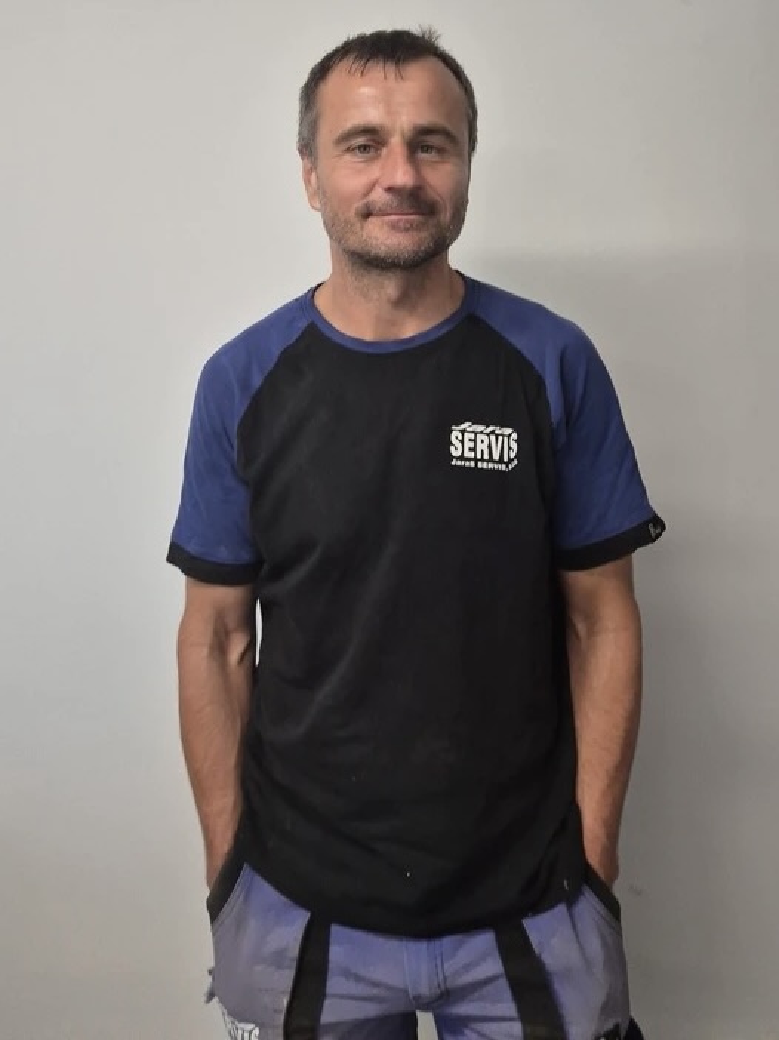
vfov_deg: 73.9
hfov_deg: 58.9
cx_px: 390
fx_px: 691
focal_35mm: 23
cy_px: 520
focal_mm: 5.4
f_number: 1.8
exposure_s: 1/180
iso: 160
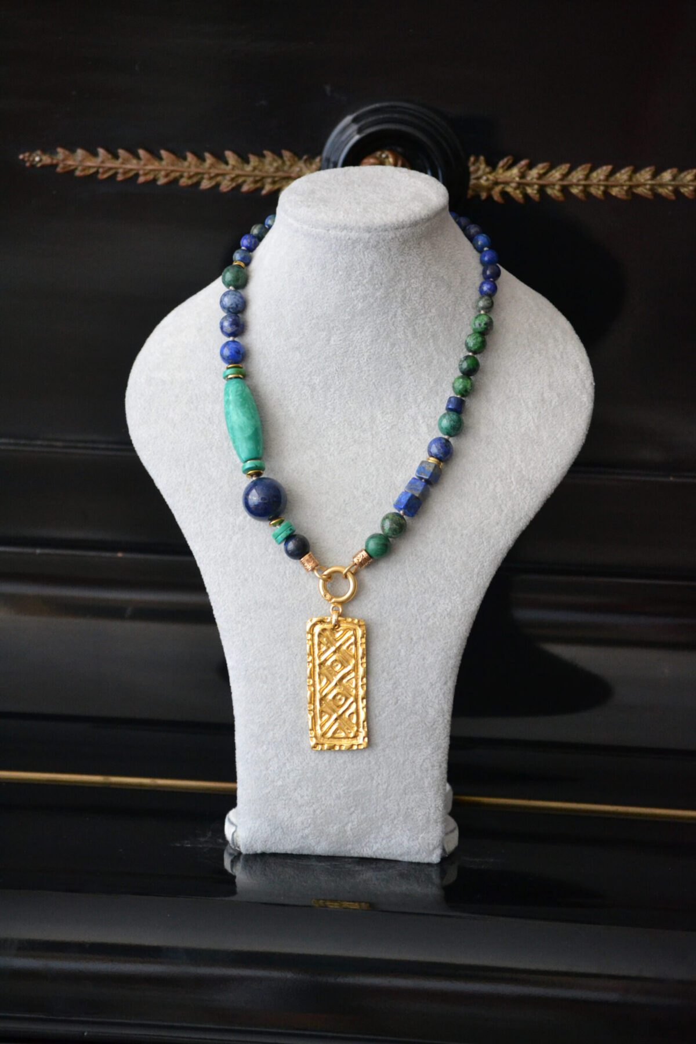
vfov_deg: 16.1
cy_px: 522
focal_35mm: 128
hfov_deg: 10.8
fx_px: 3697
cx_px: 348
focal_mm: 85
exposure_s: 1/125
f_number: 4.2
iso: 1600
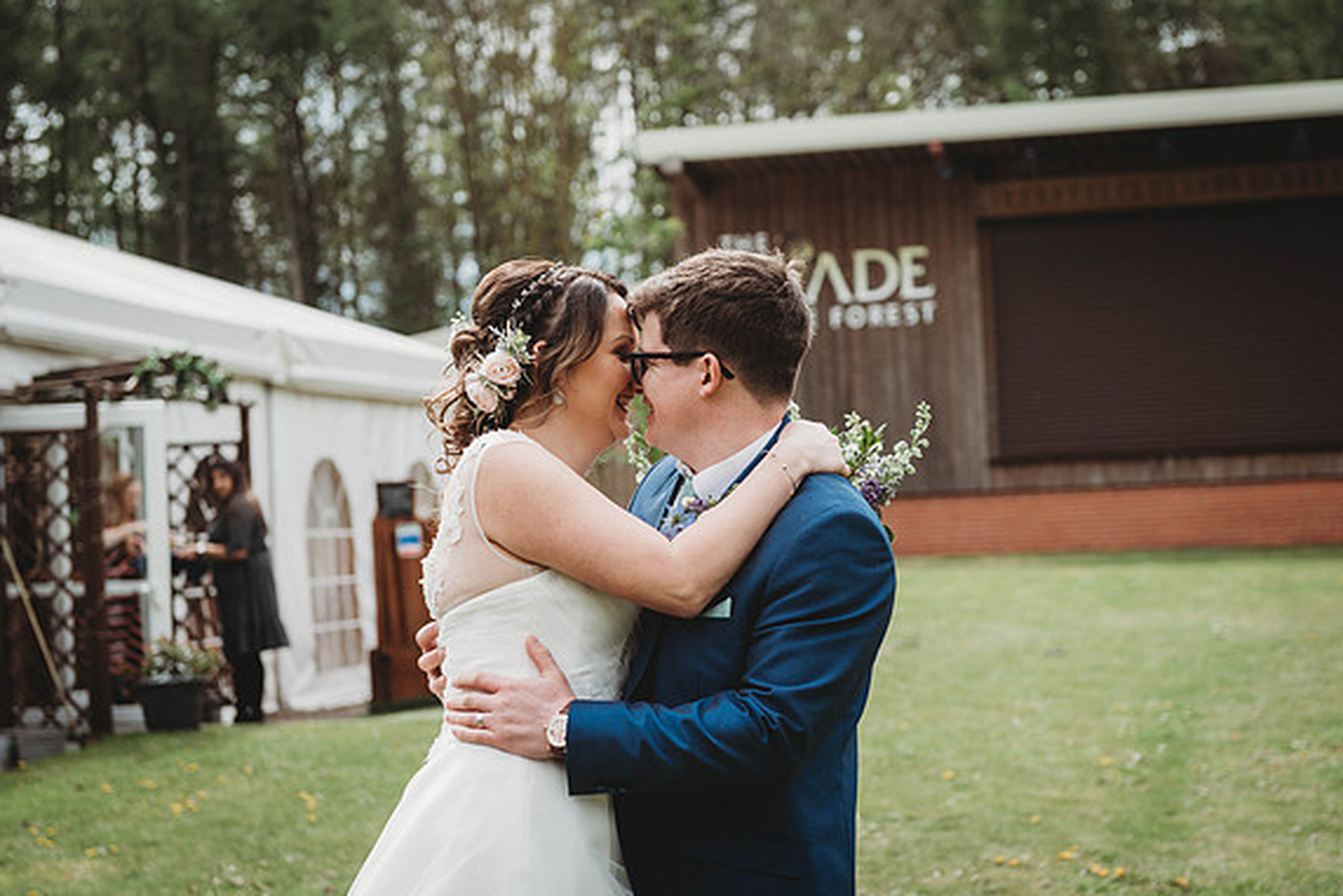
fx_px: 2650
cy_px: 449
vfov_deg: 19.2
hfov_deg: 28.4
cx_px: 669
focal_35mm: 71
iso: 200
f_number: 4.5
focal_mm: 70
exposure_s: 1/1000
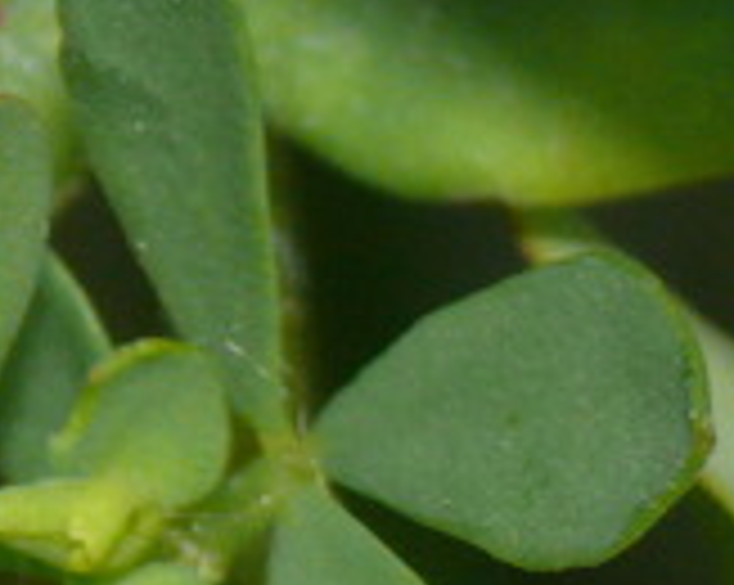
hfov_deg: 1.8
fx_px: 22934
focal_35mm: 1057
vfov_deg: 1.5
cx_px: 1290
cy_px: 1071
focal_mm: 43.9
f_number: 11
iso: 200
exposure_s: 1/200
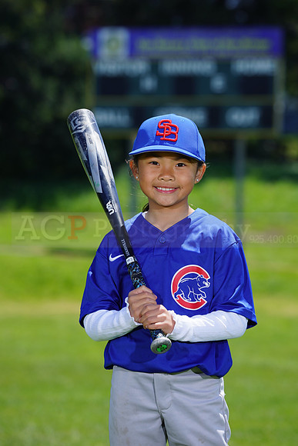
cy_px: 223
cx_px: 149
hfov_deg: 5.5
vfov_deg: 8.2
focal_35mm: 250
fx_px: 3102
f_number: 8
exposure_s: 1/250
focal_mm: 250
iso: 100
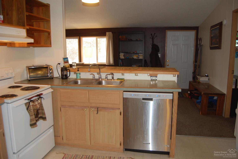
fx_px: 178
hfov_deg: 67.4
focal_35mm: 27
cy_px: 80
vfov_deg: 47.8
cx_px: 119
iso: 400
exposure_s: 1/60
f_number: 3.5
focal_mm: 18
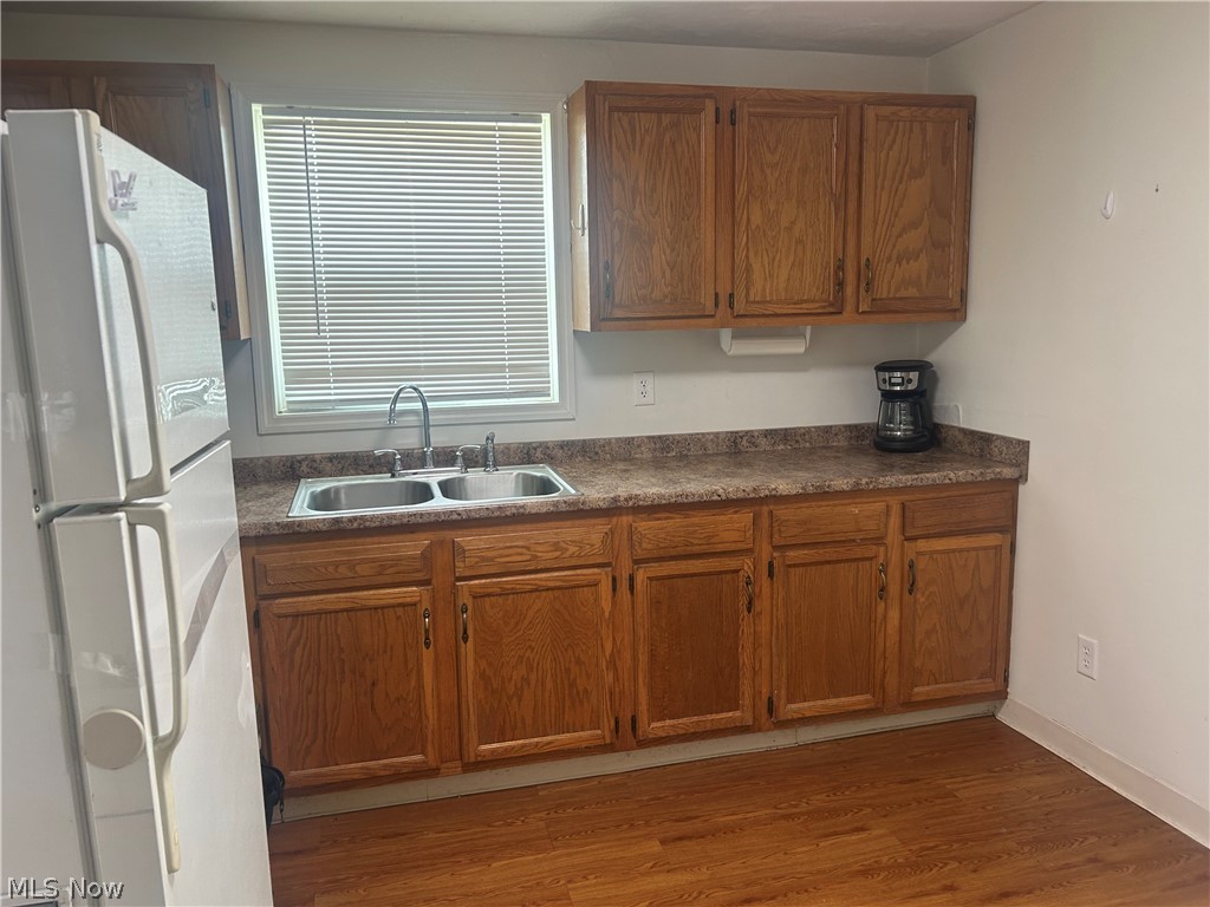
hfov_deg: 67.3
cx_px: 605
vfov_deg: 53.1
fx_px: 909
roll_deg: +1.0
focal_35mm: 26
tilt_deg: -8.4
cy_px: 454
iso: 100
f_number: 1.5
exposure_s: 1/137
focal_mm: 5.7
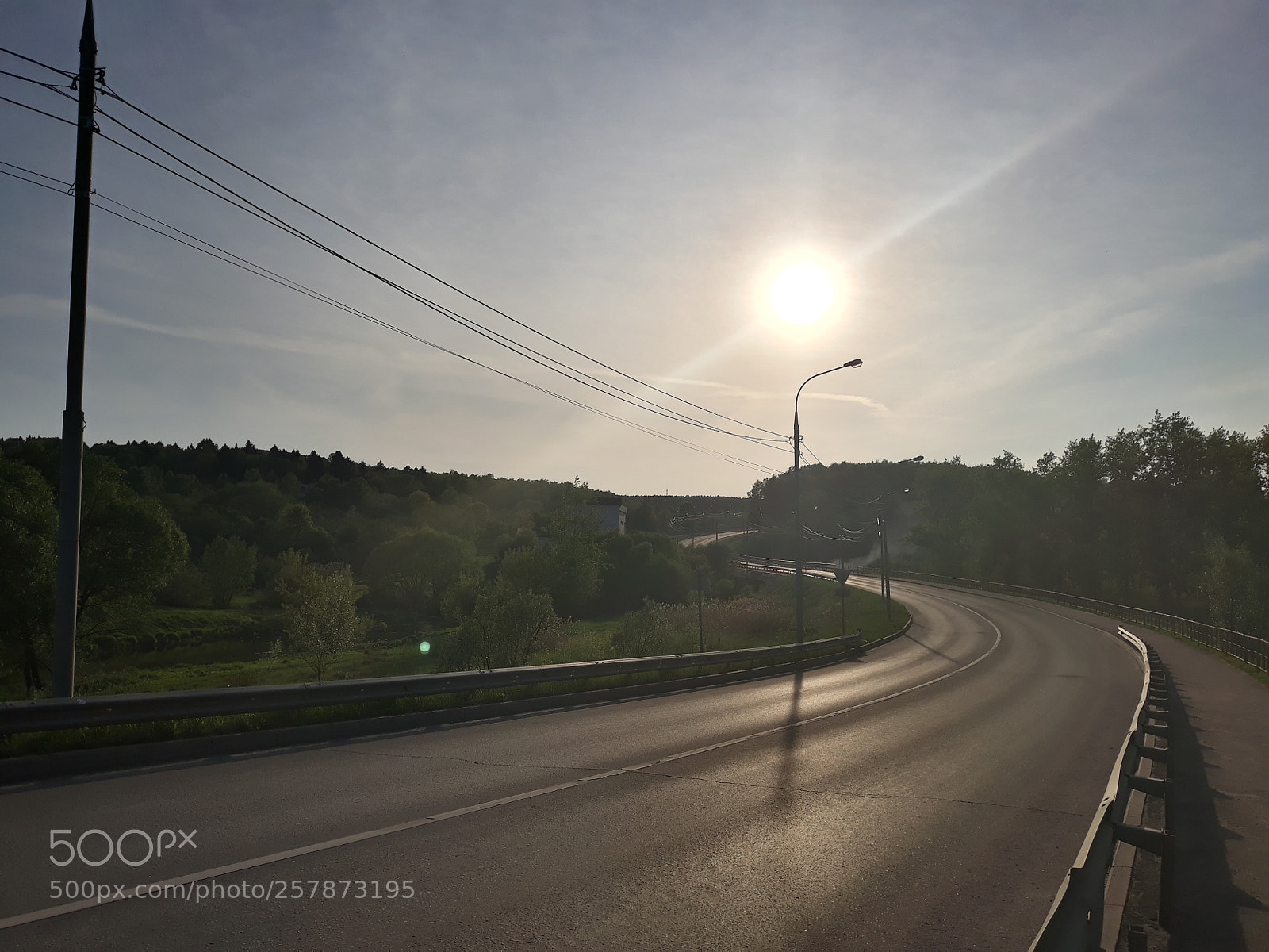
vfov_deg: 51.4
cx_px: 634
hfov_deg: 65.3
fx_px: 990
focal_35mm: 27
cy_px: 476
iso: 40
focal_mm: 3.71
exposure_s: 1/8621
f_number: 1.7
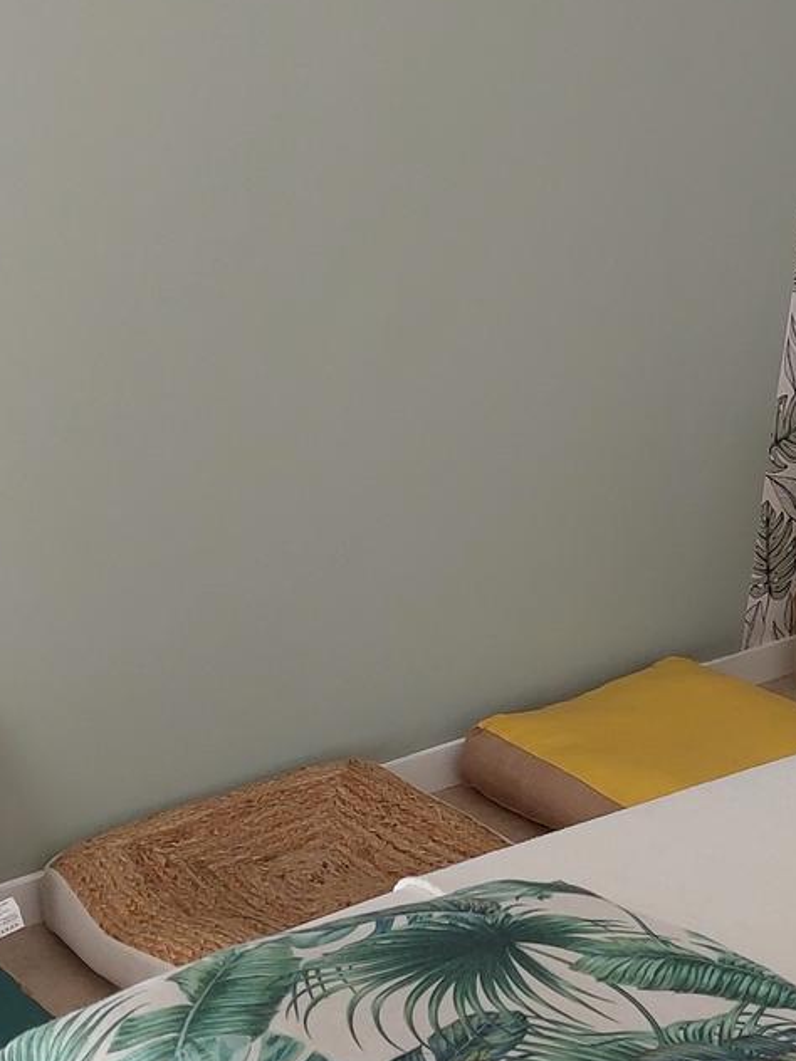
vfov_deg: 25.6
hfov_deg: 19.3
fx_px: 2330
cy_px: 433
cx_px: 591
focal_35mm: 76
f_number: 1.8
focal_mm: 5.23
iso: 80
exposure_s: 1/100
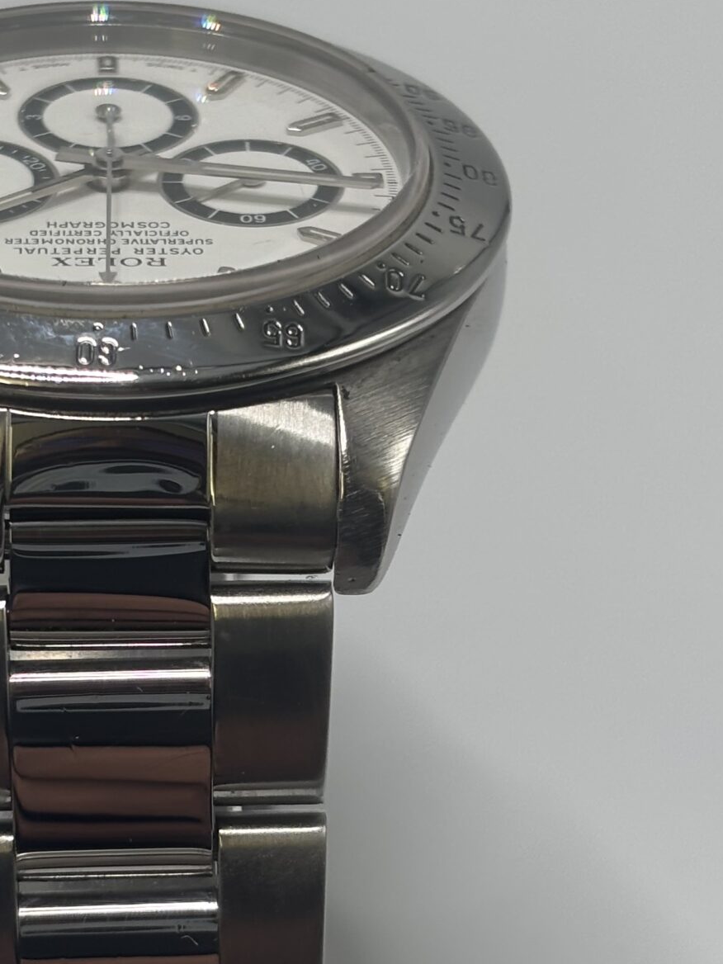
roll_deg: +4.1
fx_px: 3175
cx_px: 119
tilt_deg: -36.4
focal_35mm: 114
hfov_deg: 12.9
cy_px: 569
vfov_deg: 17.3
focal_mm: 5.96
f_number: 1.6
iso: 32
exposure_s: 1/121
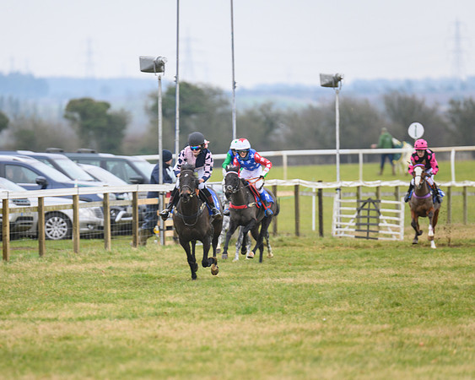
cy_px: 190
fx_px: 5279
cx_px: 180
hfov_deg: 5.2
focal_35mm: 376
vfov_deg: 4.1
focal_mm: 300
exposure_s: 1/500
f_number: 4
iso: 800
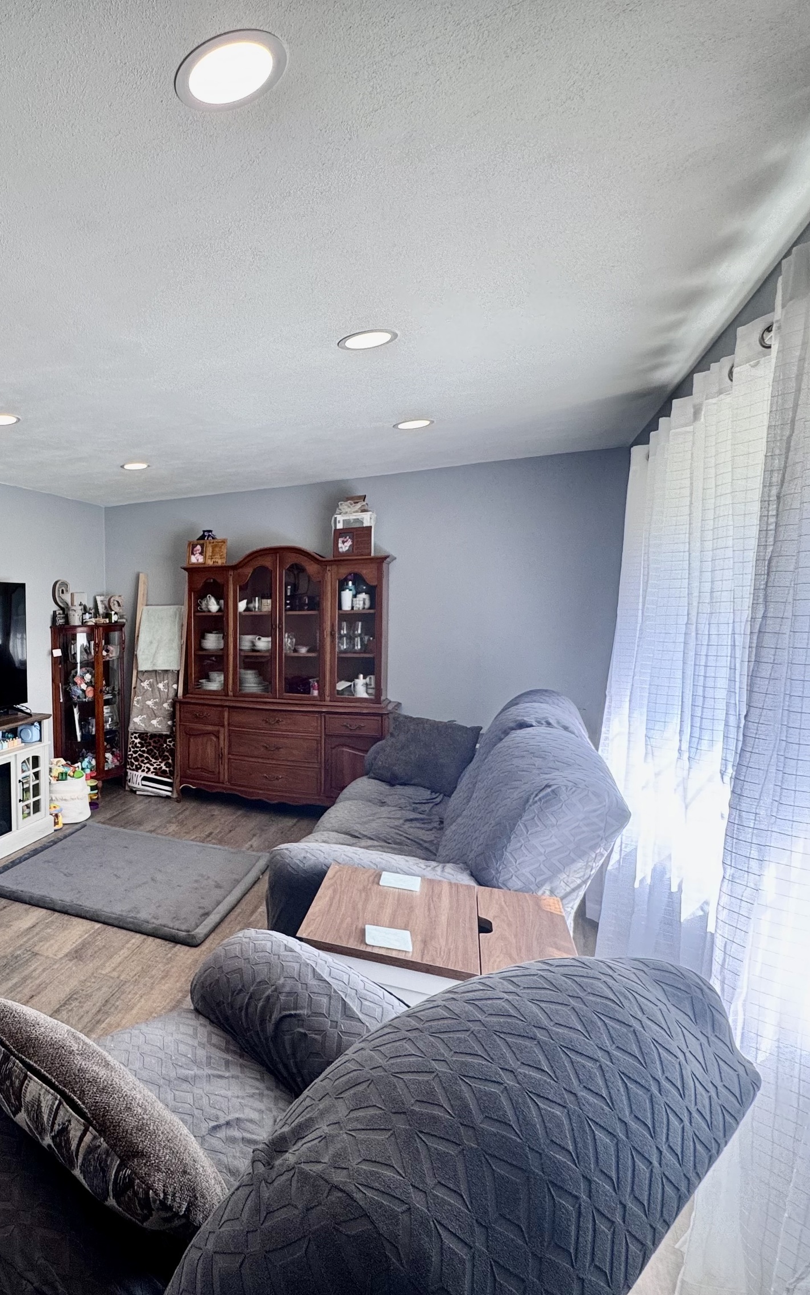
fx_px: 706
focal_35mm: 20
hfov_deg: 49.4
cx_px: 10
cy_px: 653
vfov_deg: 85.1
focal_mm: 2.22
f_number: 2.2
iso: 100
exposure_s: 1/99
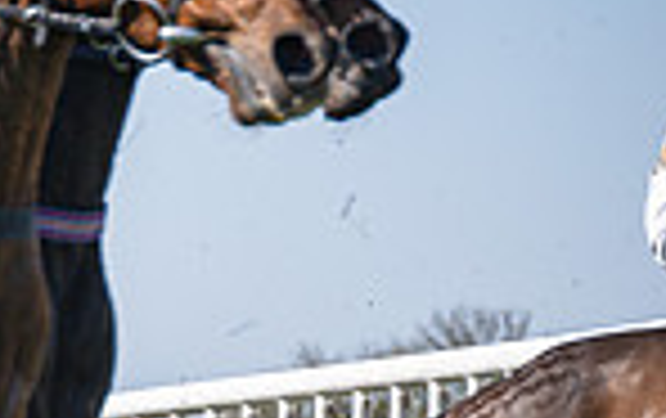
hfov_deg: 4.9
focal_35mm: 428
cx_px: 272
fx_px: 7780
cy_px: 397
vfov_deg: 3.1
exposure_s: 1/2000
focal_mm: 70
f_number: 2.8
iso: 64
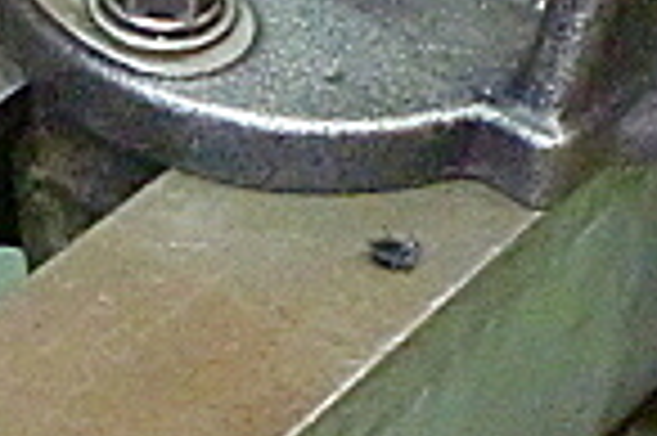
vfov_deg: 8.5
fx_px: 2917
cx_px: 126
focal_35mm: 160
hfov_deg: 12.8
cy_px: 328
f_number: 3.1
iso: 1250
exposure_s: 1/60
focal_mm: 6.3
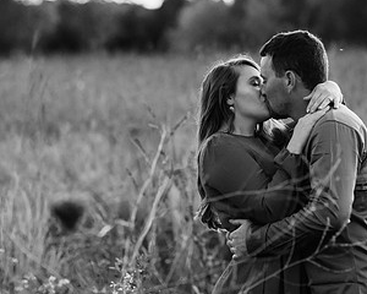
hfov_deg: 11.5
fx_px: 1825
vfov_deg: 9.2
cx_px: 233
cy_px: 191
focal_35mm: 168
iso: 500
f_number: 2.5
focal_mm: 85
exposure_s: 1/200
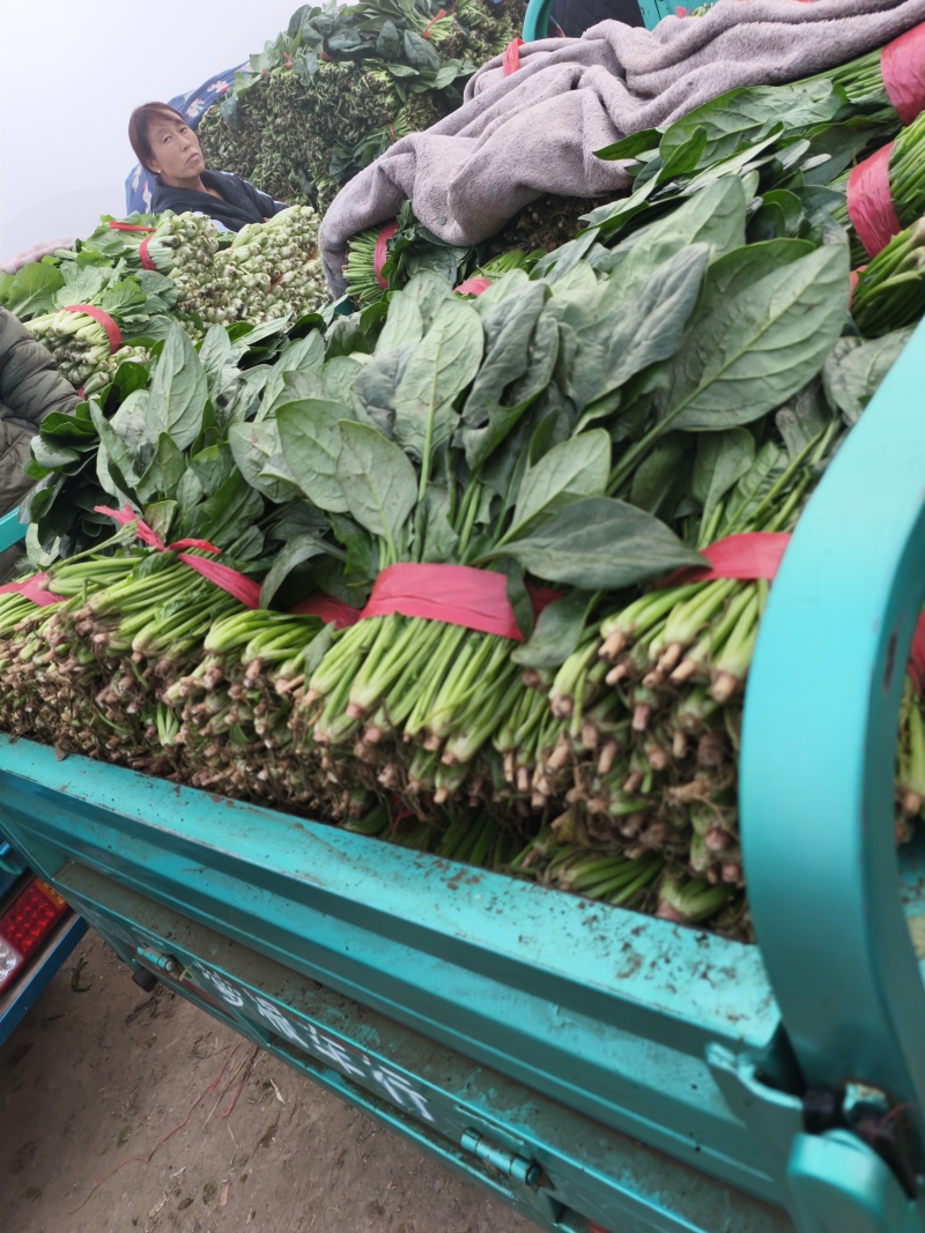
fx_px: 820
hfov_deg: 58.9
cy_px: 616
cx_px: 462
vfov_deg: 73.9
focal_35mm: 23
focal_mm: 5.84
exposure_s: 1/889
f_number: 1.6
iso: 250
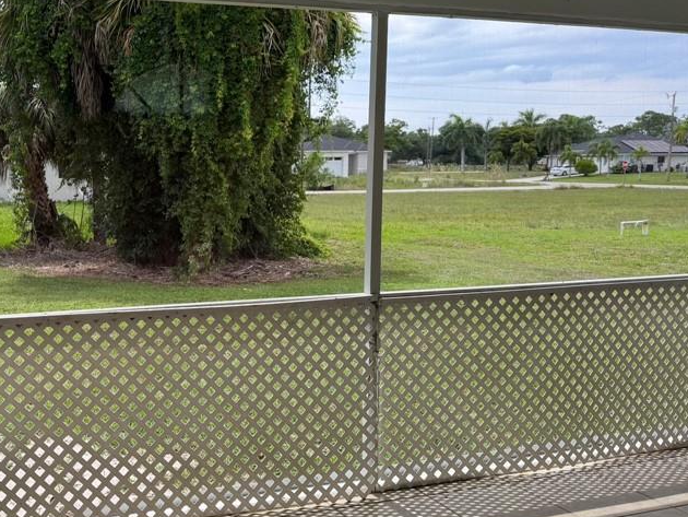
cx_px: 169
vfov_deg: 36.8
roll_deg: +0.1
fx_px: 775
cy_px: 248
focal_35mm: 39
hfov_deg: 46.1
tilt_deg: -6.2
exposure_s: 1/715
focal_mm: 6.76
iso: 100
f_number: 1.78
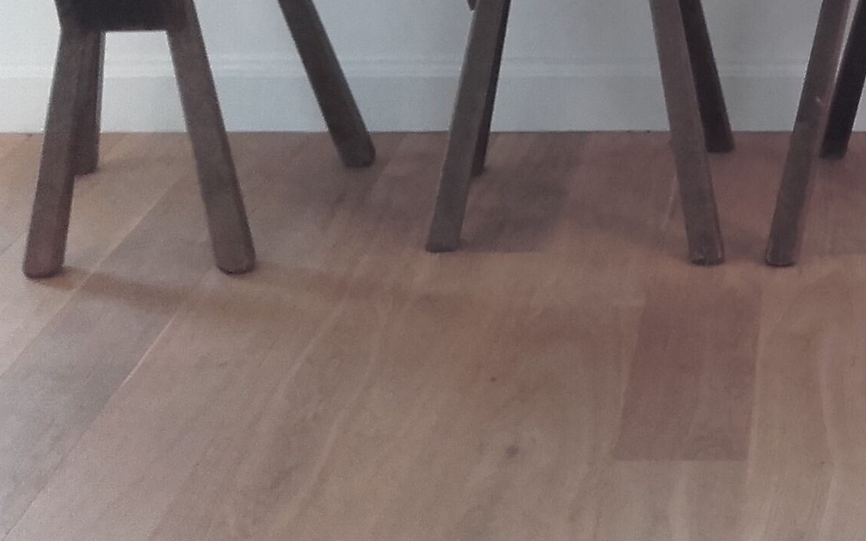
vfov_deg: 16.9
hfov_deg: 26.2
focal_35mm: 75
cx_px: 850
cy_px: -35
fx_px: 1770
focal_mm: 3.31
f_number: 2.2
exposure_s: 1/17
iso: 180
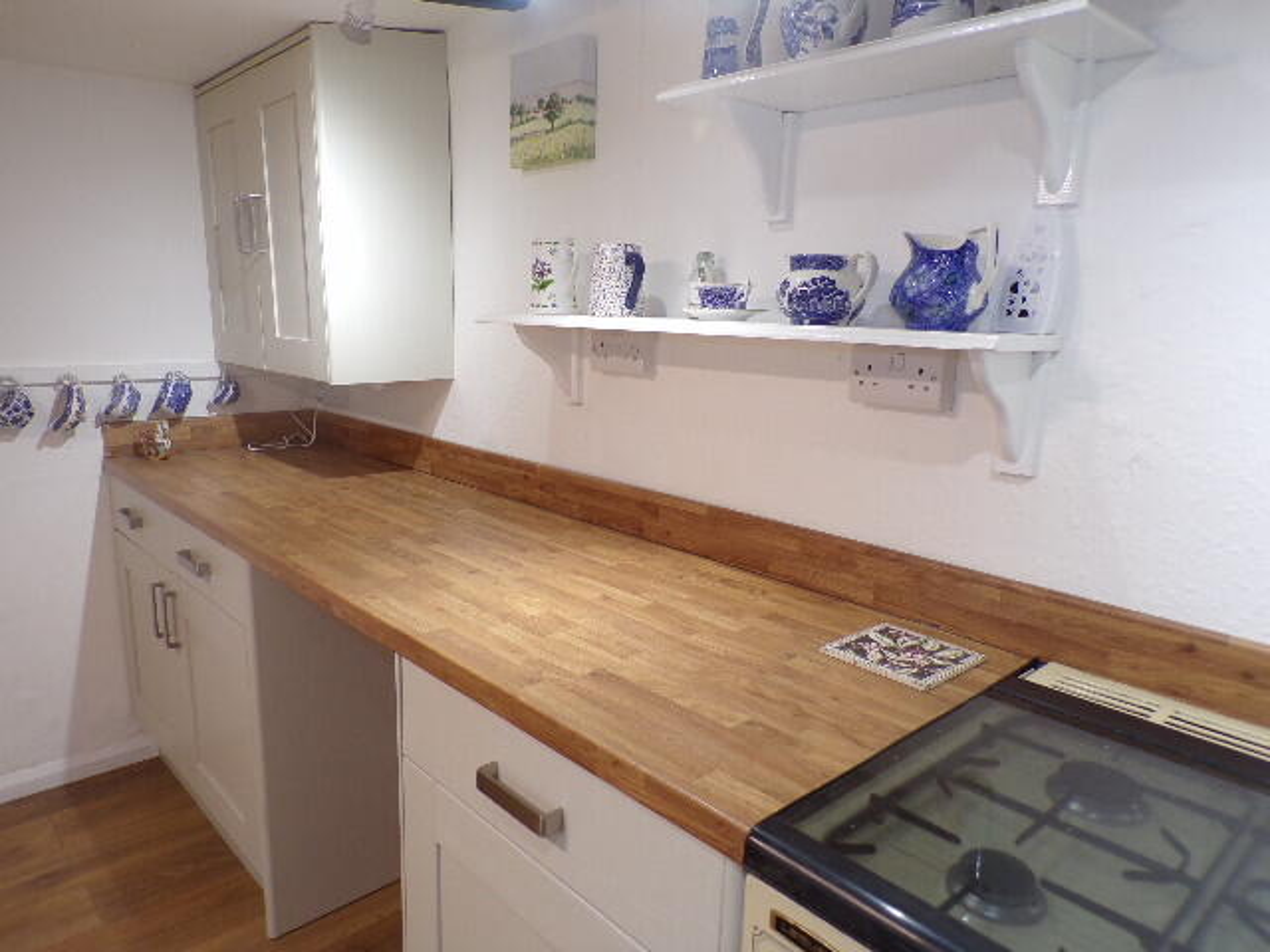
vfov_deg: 56.8
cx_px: 635
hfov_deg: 71.6
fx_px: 881
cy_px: 476
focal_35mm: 24
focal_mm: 4.3
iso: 152
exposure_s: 1/34
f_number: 3
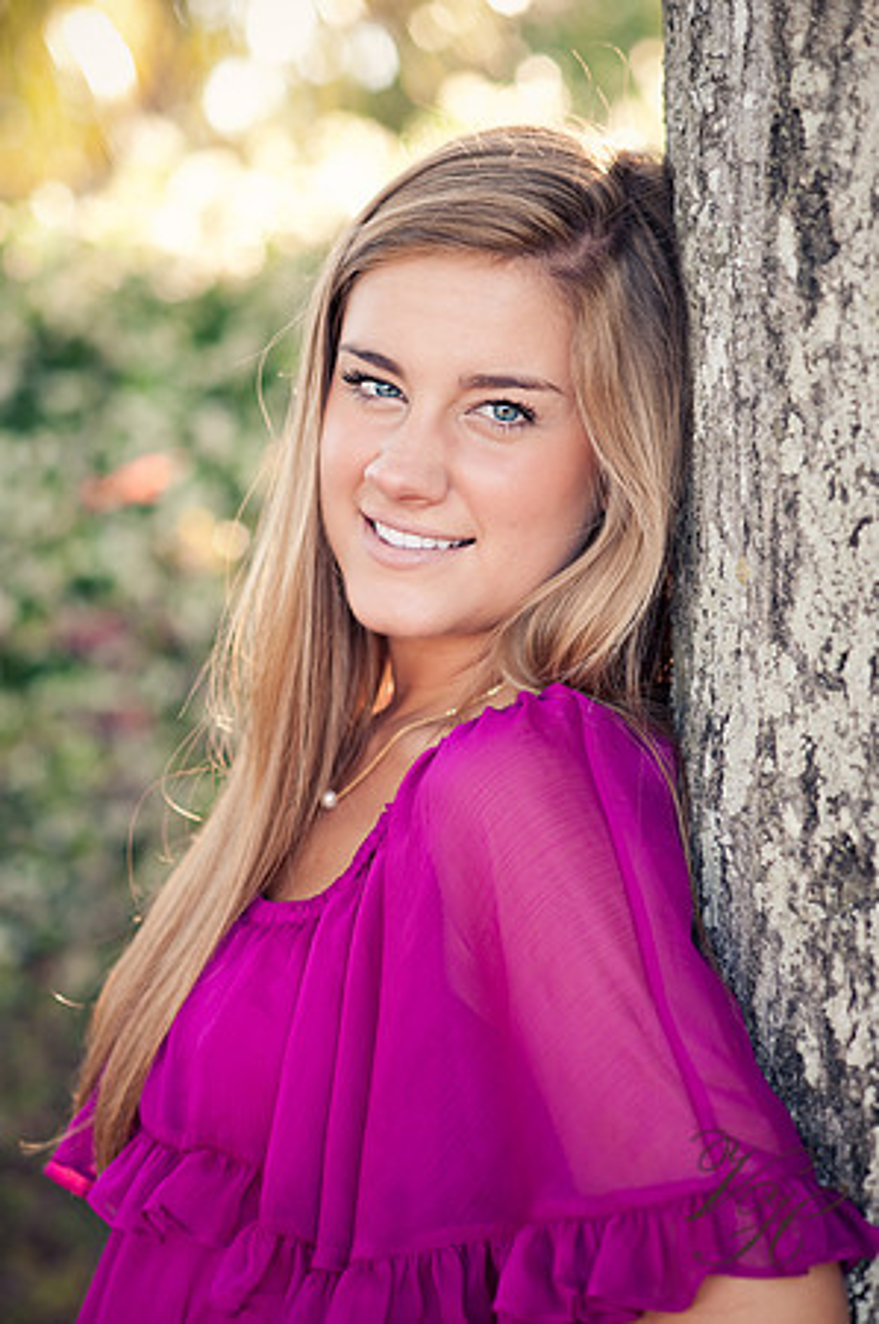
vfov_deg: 23.9
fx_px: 3120
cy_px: 662
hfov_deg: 16.0
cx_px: 440
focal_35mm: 85
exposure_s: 1/125
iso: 250
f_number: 3.5
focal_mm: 85
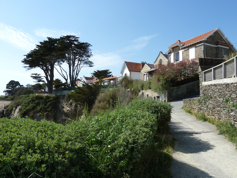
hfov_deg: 69.4
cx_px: 118
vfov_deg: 54.9
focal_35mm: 25
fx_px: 171
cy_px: 89
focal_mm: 4.1
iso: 80
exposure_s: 1/400
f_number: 4.5
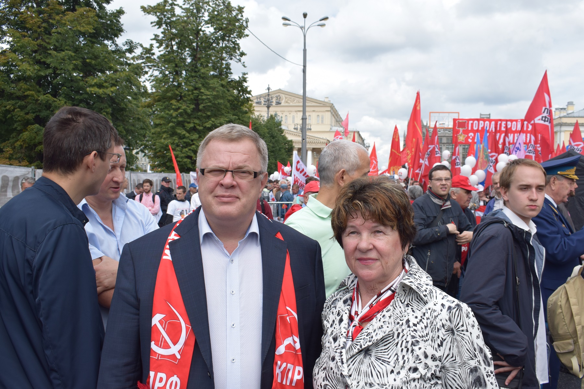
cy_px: 194
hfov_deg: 55.1
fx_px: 560
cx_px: 292
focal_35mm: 34
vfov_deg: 38.4
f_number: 9
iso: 200
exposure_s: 1/320
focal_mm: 23
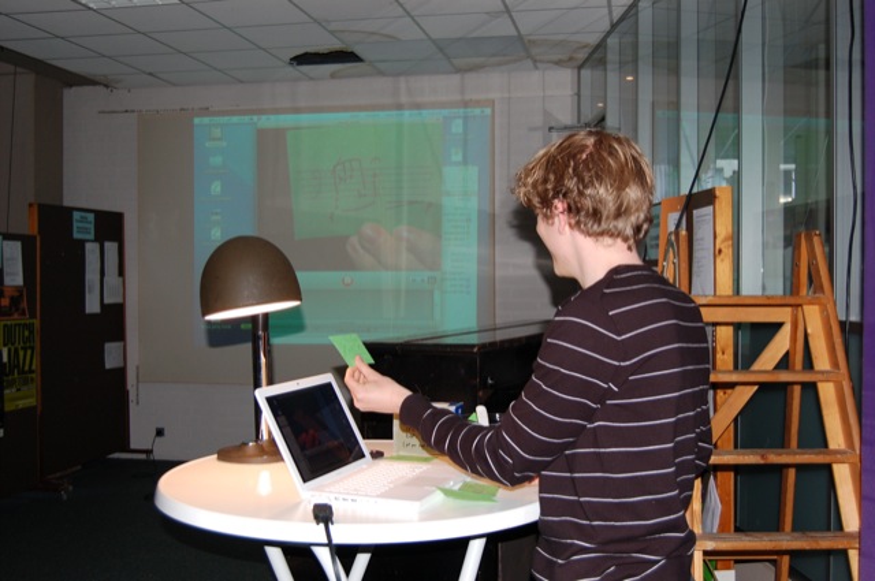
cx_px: 438
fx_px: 947
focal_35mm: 39
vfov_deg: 34.1
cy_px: 290
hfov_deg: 49.6
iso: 400
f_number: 4.2
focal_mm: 26
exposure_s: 1/60
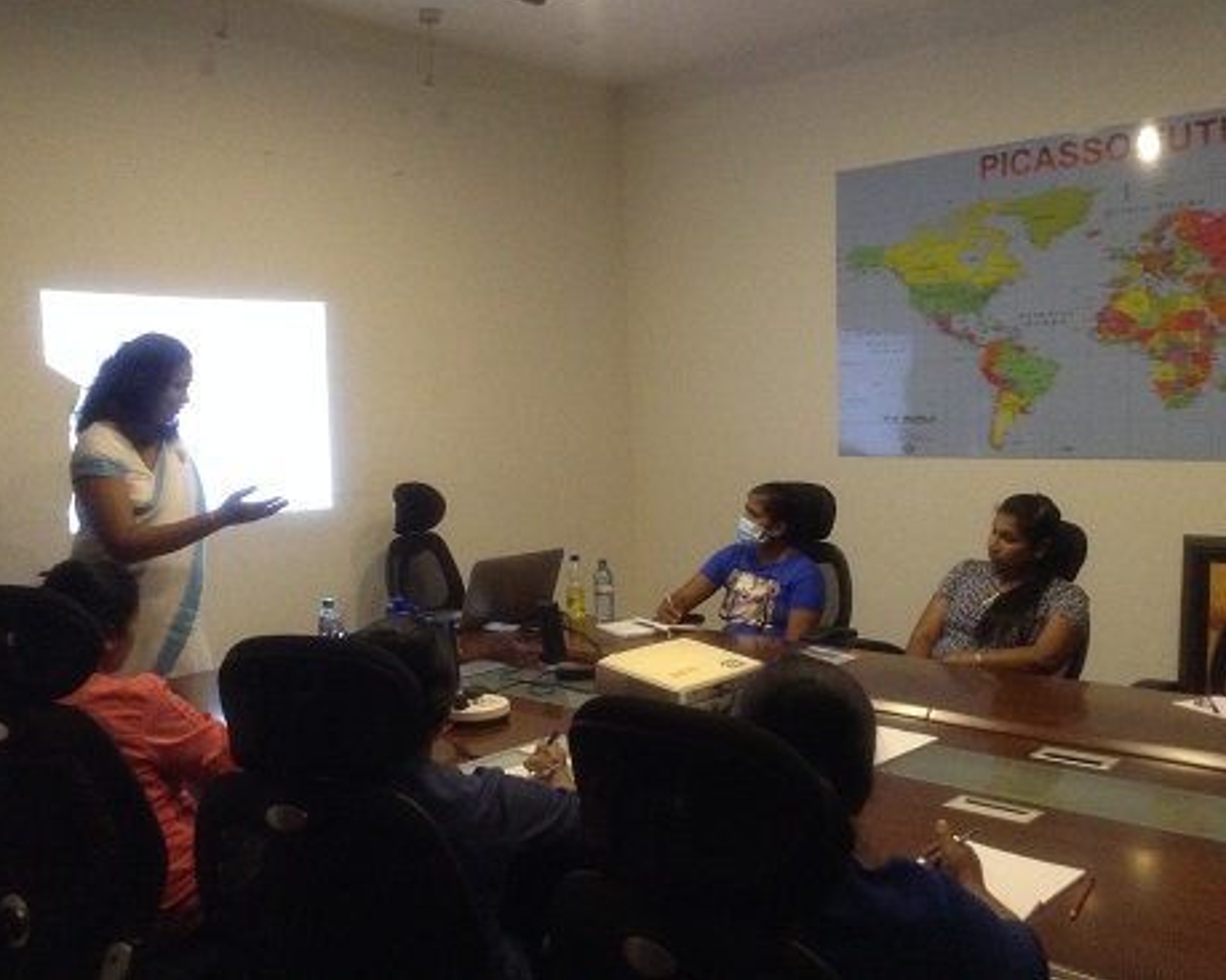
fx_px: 1270
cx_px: 612
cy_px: 485
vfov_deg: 42.2
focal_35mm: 35
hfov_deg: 51.5
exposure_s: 1/15
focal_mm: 3.3
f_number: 2.4
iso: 320
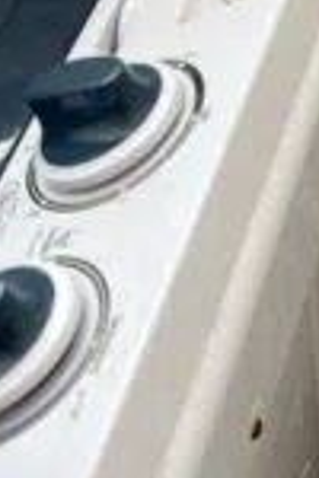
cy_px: 405
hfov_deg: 17.4
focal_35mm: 72
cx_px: 450
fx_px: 957
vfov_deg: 27.3
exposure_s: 1/123
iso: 40
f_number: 1.5
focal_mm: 5.7
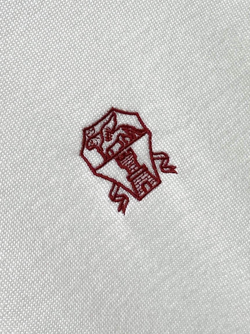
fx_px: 250
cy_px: 167
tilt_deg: -11.4
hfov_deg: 53.1
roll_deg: +35.5
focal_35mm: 26
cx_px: 125
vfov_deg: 67.3
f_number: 1.8
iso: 50
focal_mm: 4.25
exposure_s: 1/121
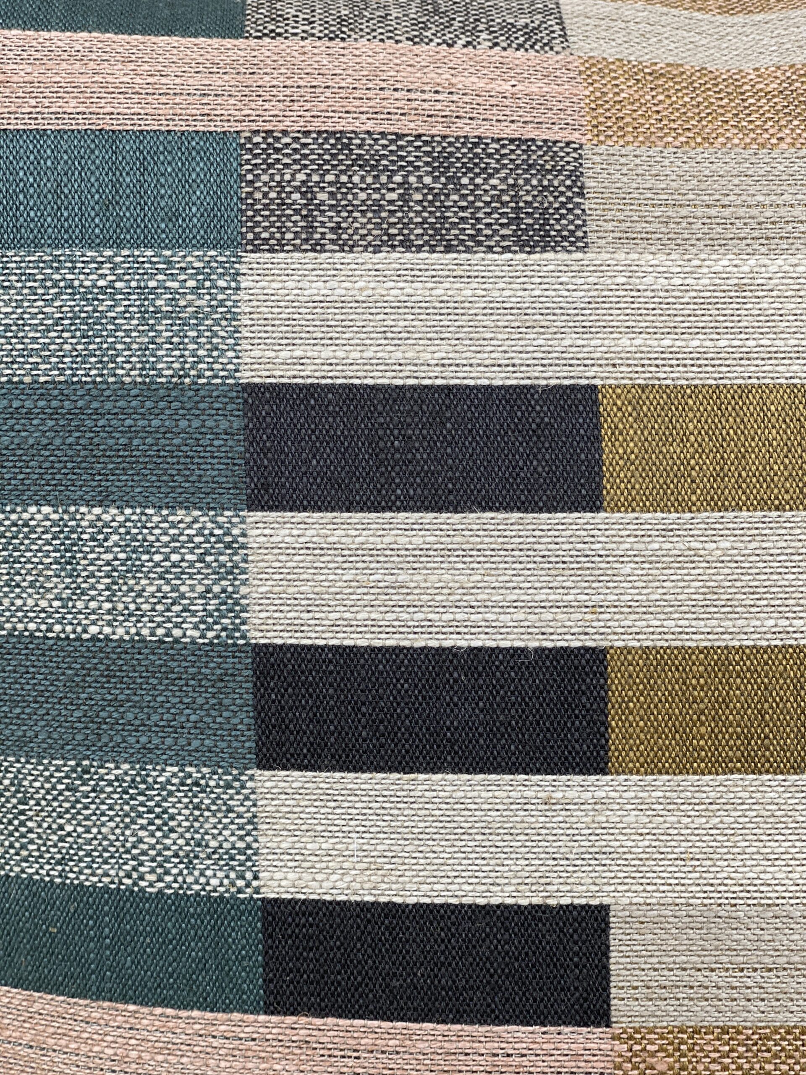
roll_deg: -0.1
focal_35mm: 52
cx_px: 403
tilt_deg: -29.4
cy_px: 538
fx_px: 1614
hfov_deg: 28.0
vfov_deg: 36.8
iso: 40
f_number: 2
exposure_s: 1/122
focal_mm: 6
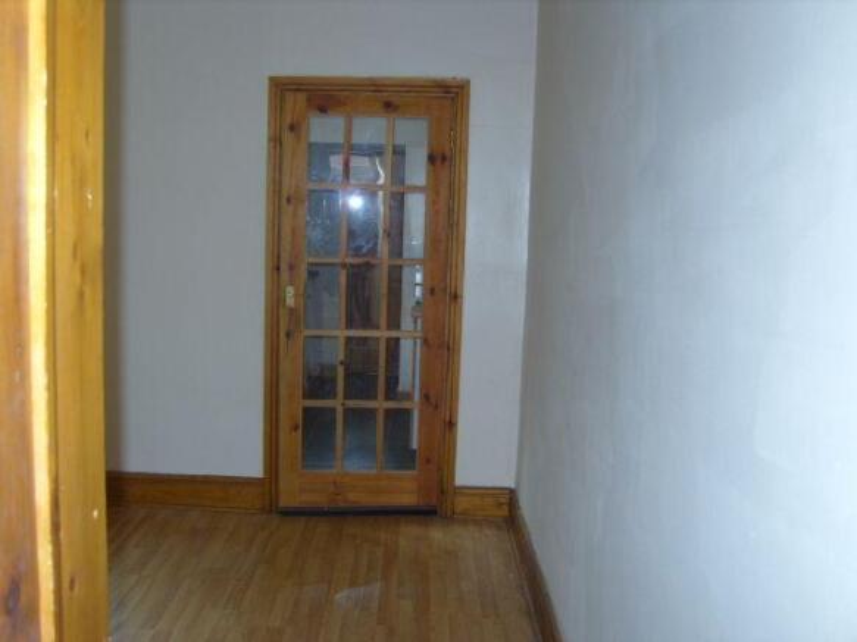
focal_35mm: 35
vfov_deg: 40.7
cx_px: 428
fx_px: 866
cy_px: 321
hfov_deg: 52.6
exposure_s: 1/30
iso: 100
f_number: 2.8
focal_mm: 7.4
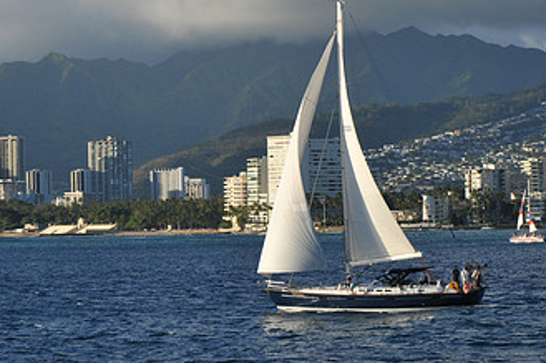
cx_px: 222
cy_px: 137
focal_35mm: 185
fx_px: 2804
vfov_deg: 7.4
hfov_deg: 11.1
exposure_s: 1/320
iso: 200
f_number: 9
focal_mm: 70
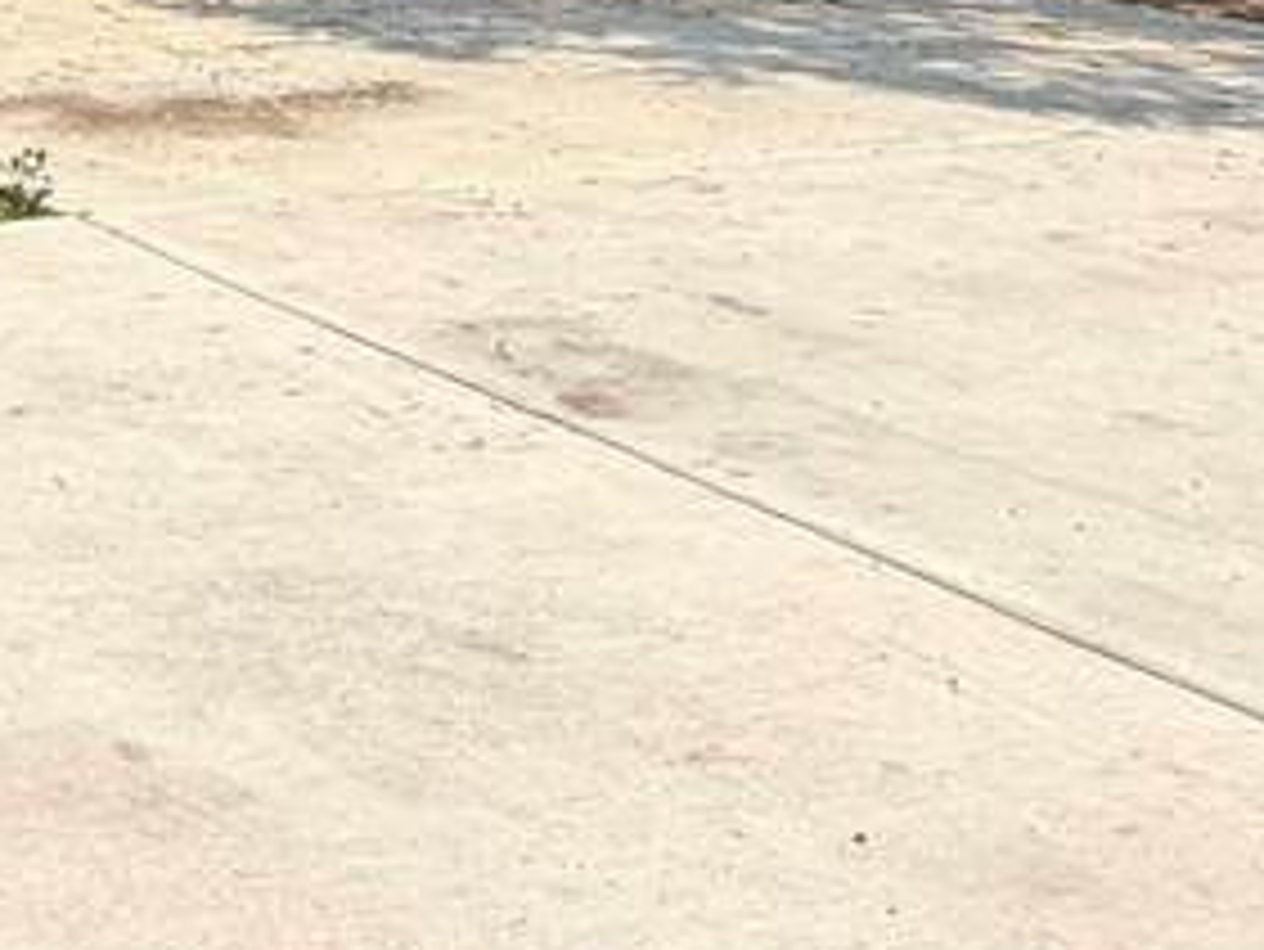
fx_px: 1863
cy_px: -212
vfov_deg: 25.4
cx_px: 130
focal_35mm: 51
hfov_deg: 35.3
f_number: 2.2
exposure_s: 1/928
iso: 20
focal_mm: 2.22
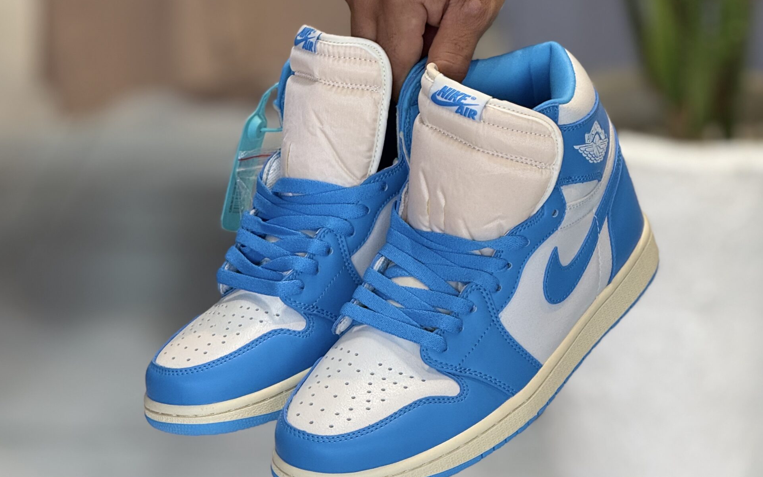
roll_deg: -1.4
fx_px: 3535
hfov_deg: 12.3
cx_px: 382
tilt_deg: -17.2
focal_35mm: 170
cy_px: 227
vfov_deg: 7.7
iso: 80
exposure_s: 1/100
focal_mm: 15.66
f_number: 2.8
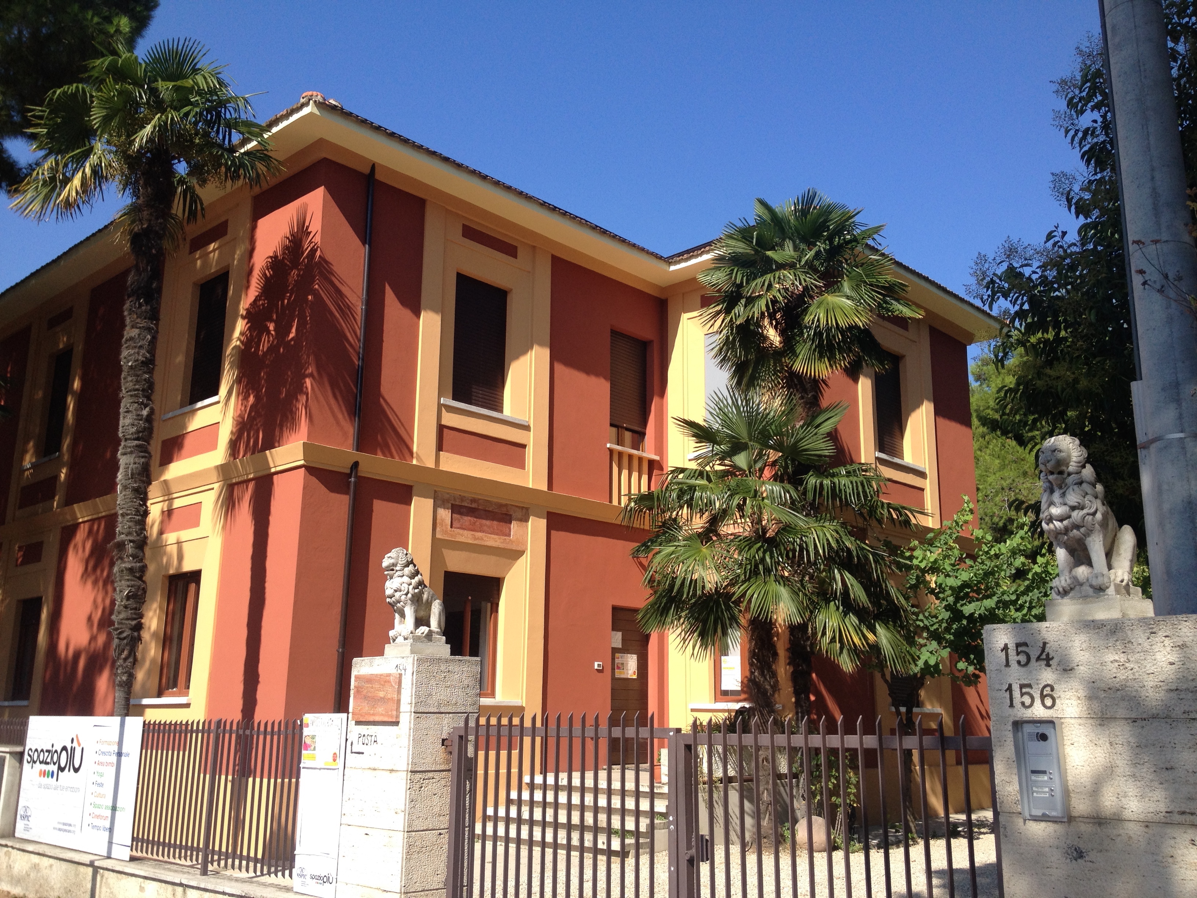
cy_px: 449
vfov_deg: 40.7
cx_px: 598
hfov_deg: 52.6
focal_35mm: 35
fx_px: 1210
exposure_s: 1/1200
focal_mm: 4.28
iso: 50
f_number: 2.4
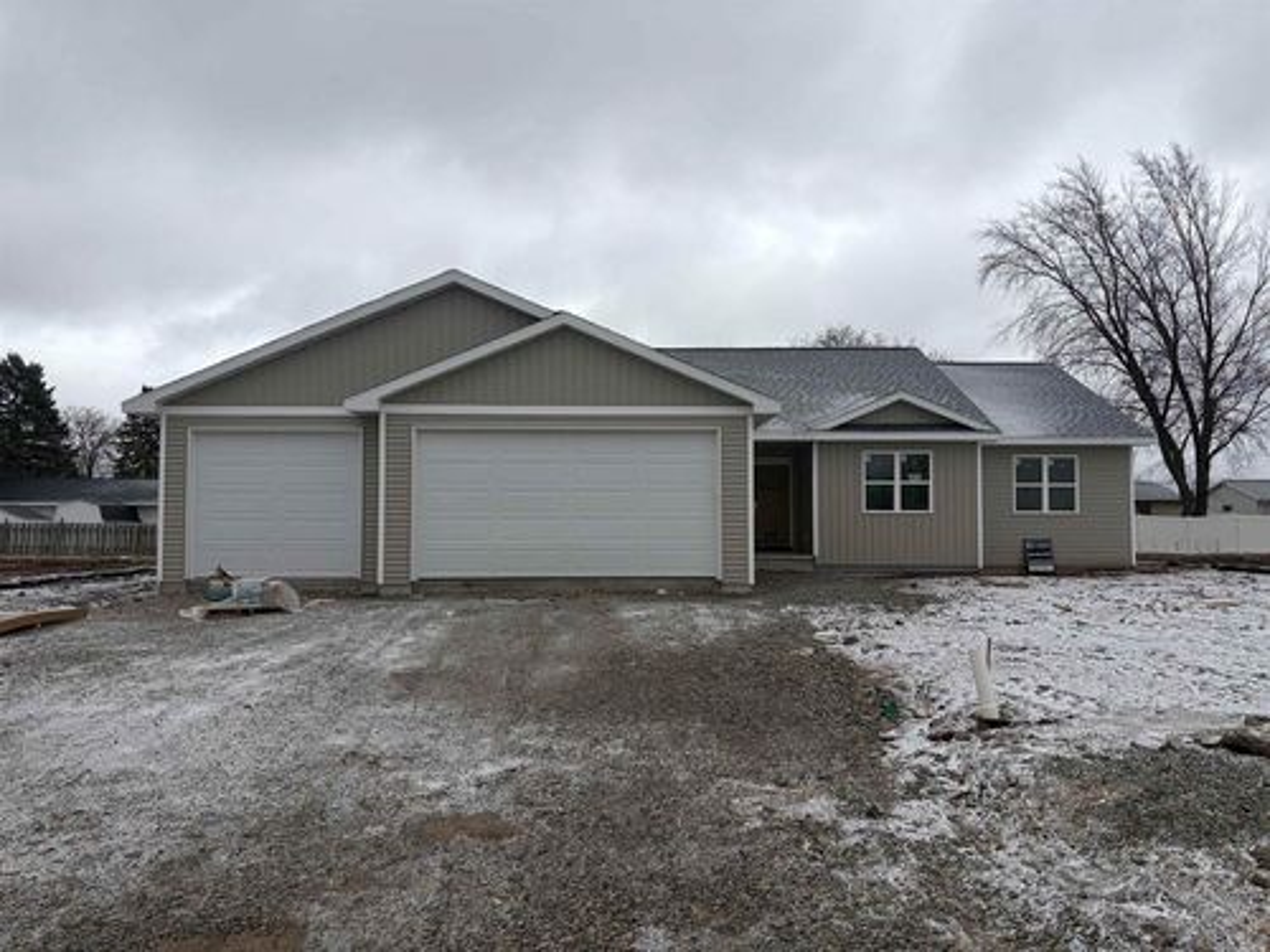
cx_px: 635
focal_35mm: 26
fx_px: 954
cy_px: 476
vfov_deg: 53.1
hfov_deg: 67.3
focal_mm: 5.96
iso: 50
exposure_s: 1/2012
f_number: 1.6
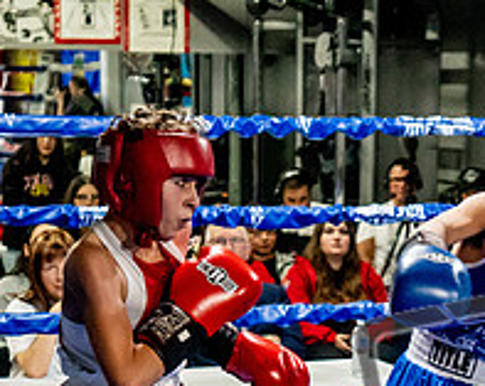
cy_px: 360
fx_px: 2064
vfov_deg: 10.6
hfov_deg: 13.4
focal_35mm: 144
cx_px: 362
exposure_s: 1/800
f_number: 2.8
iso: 5000
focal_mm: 35
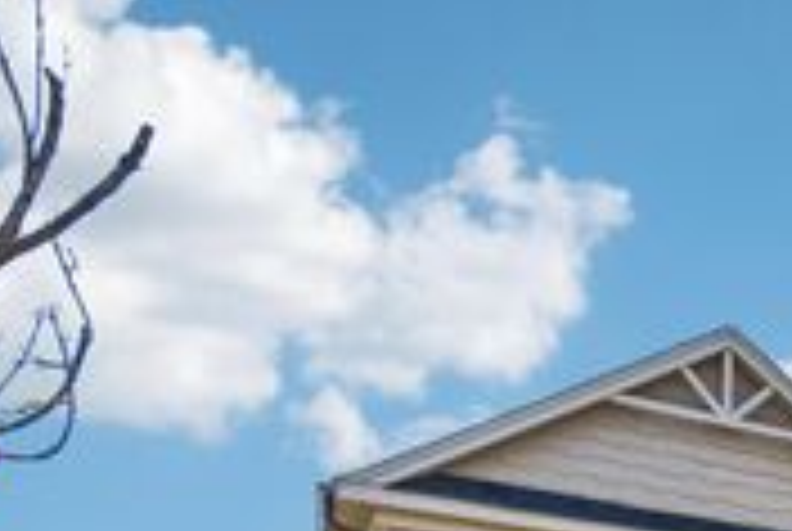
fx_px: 1124
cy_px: 745
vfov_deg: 22.8
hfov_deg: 31.1
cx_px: 1004
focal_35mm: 51
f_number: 8
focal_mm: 18
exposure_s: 1/400
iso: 200
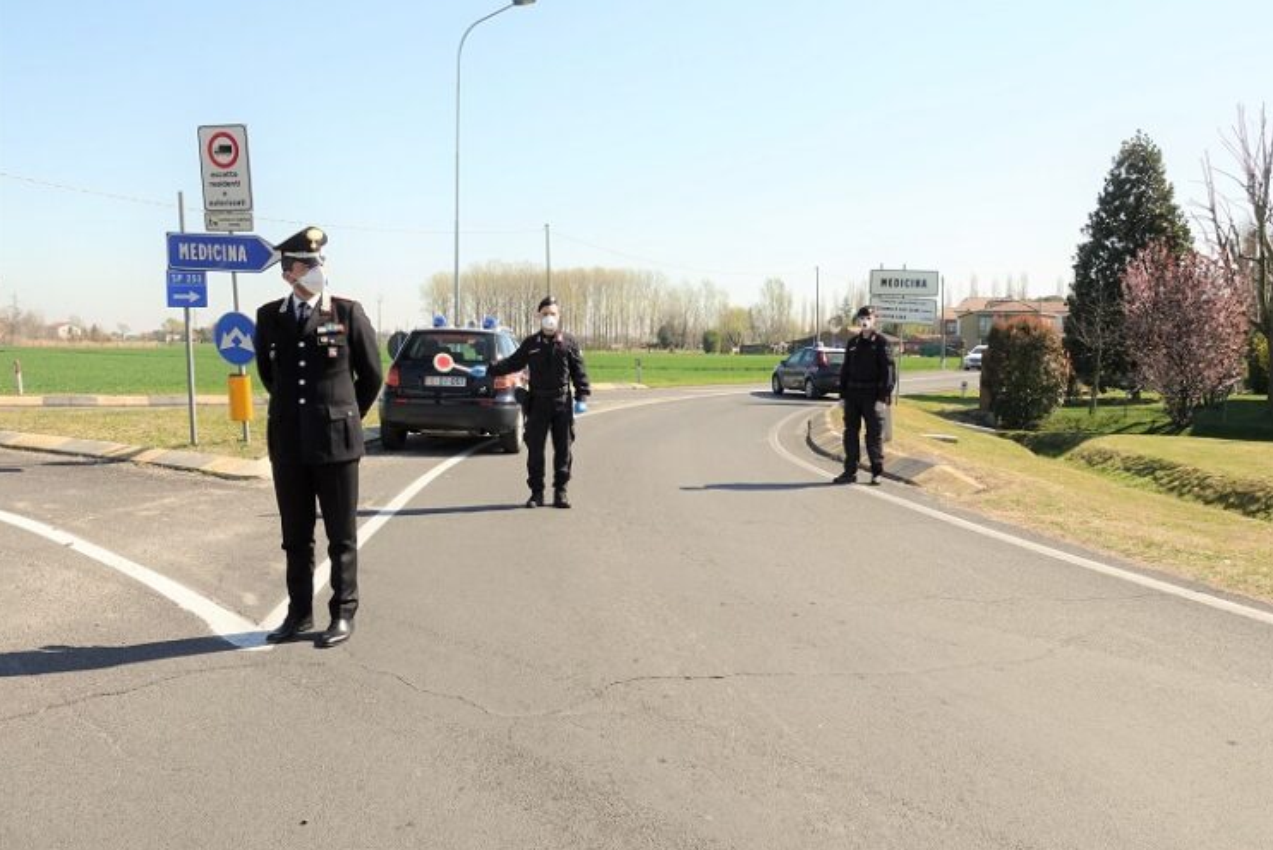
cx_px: 652
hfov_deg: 61.9
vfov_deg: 43.6
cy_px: 412
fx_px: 1061
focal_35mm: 30
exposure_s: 1/500
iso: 160
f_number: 5.6
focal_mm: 10.59
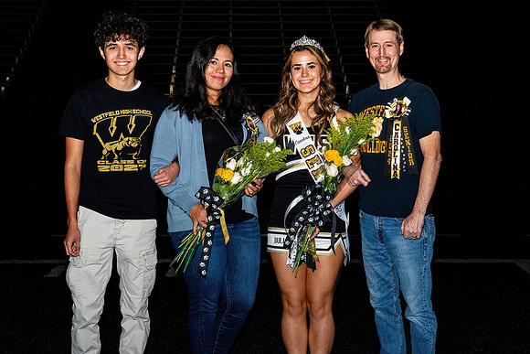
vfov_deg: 17.4
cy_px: 161
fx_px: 1156
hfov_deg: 25.8
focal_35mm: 79
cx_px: 261
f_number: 5
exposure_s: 1/200
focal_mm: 44
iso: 320
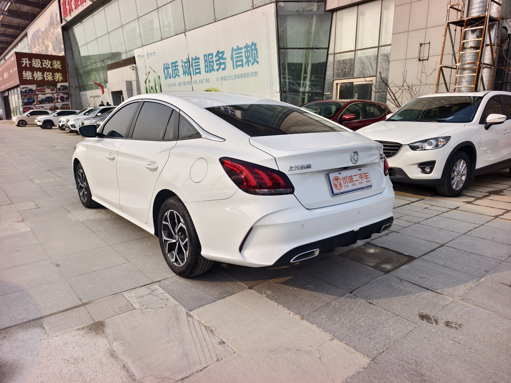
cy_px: 192
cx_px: 256
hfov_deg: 73.9
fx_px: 340
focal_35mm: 23
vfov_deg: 58.9
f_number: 1.57
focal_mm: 5.6
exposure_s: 1/1022
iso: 71
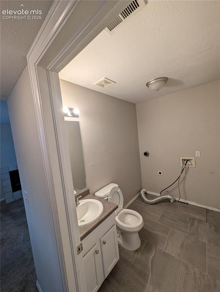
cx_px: 110
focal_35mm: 12
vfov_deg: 110.5
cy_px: 146
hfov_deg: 94.6
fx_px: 101
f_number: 1.7
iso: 58
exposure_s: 1/120
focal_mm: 2.02
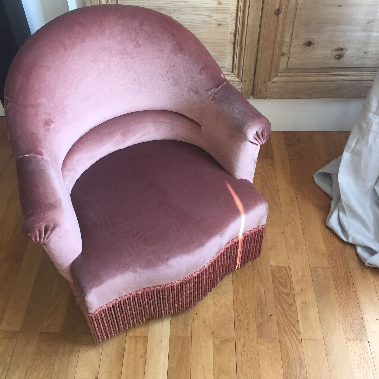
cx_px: 189
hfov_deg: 47.2
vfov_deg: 46.7
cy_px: 138
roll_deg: +1.0
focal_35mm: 35
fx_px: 434
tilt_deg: -43.2
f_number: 2.2
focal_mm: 4.15
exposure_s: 1/33
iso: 50
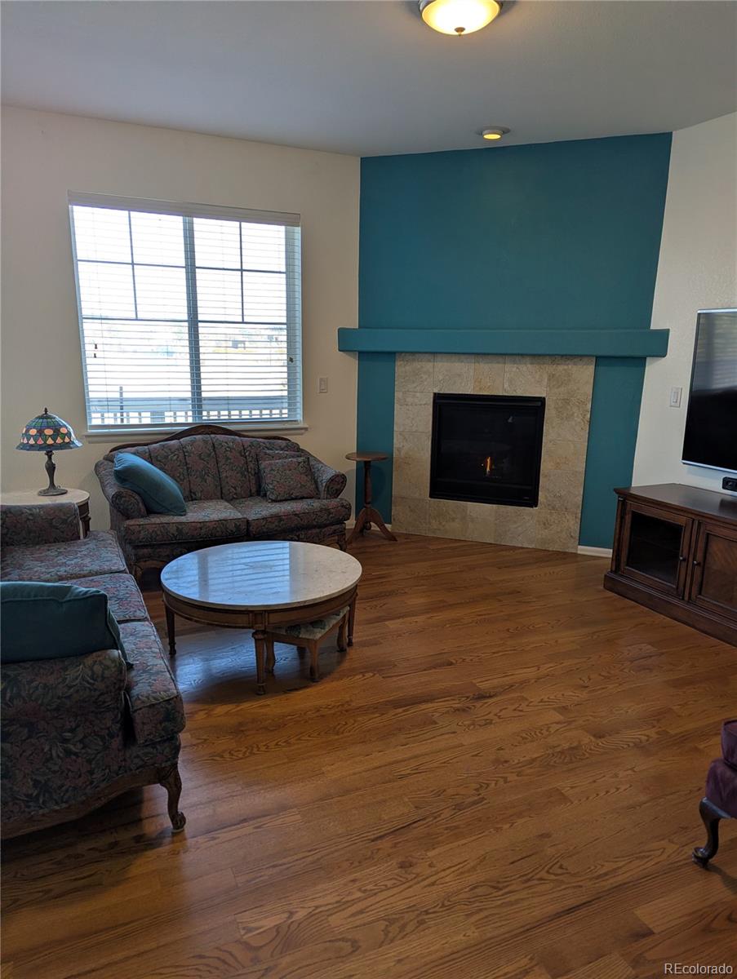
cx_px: 368
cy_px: 490
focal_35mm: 24
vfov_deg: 71.5
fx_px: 680
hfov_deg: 56.9
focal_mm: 6.81
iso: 71
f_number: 1.85
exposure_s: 1/236
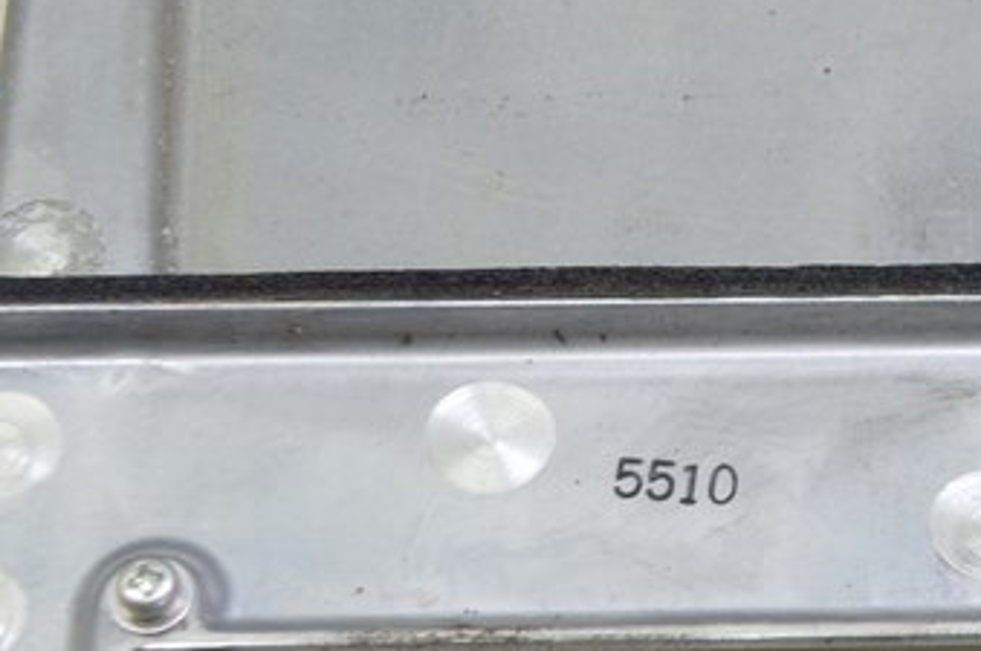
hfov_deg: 15.4
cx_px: 949
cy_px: 412
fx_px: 3579
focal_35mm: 132
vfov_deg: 10.4
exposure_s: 1/20
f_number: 5.6
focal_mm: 29
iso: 400
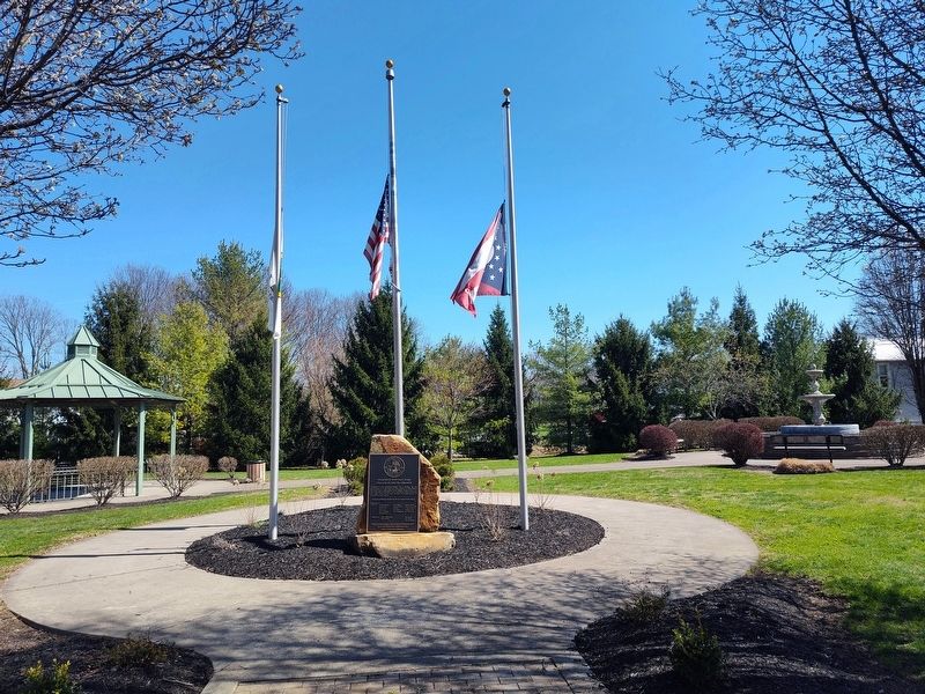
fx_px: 615
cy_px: 347
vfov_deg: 58.9
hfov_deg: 73.9
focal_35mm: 23
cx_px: 462
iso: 100
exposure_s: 1/1057
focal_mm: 5.56
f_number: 1.8
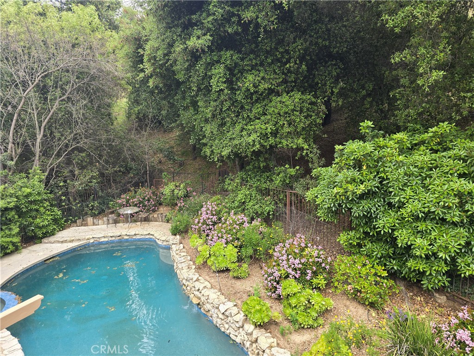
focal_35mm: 23
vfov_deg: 58.9
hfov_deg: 73.9
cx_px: 237
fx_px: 315
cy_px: 178
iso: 50
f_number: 1.7
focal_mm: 6.3
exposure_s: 1/180
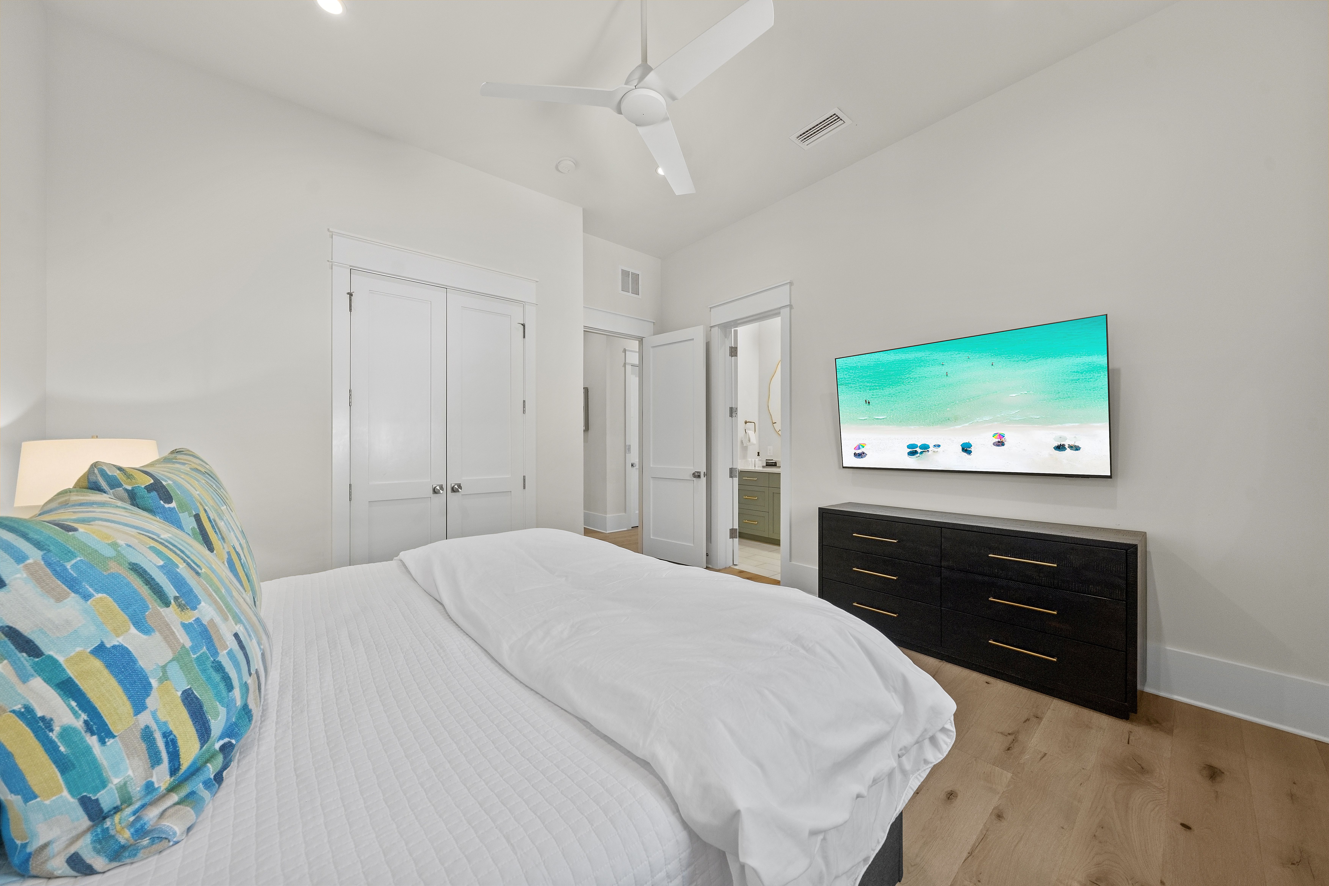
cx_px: 664
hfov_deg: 112.6
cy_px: 443
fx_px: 443
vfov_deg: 90.0
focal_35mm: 12
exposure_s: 1/15
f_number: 7.1
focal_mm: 12
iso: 320
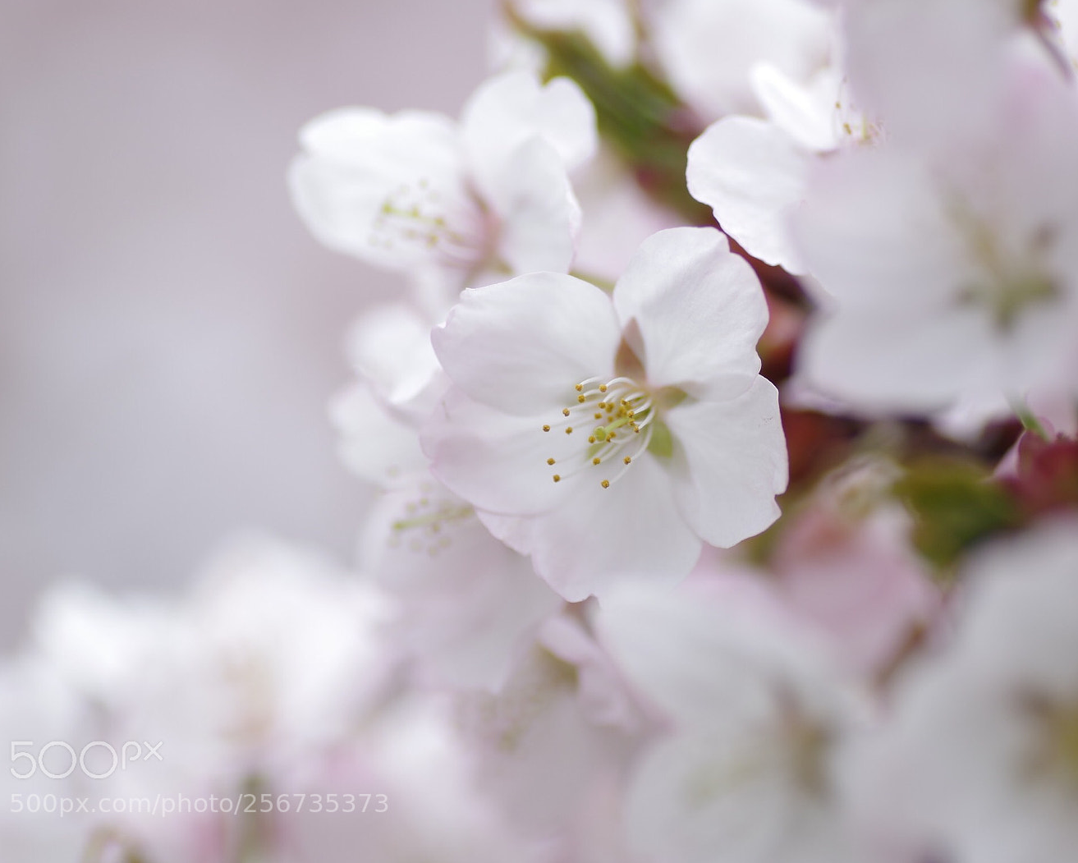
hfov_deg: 12.5
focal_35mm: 154
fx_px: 4914
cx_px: 616
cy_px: 433
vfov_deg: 10.0
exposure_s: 1/250
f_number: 2.8
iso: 100
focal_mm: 90
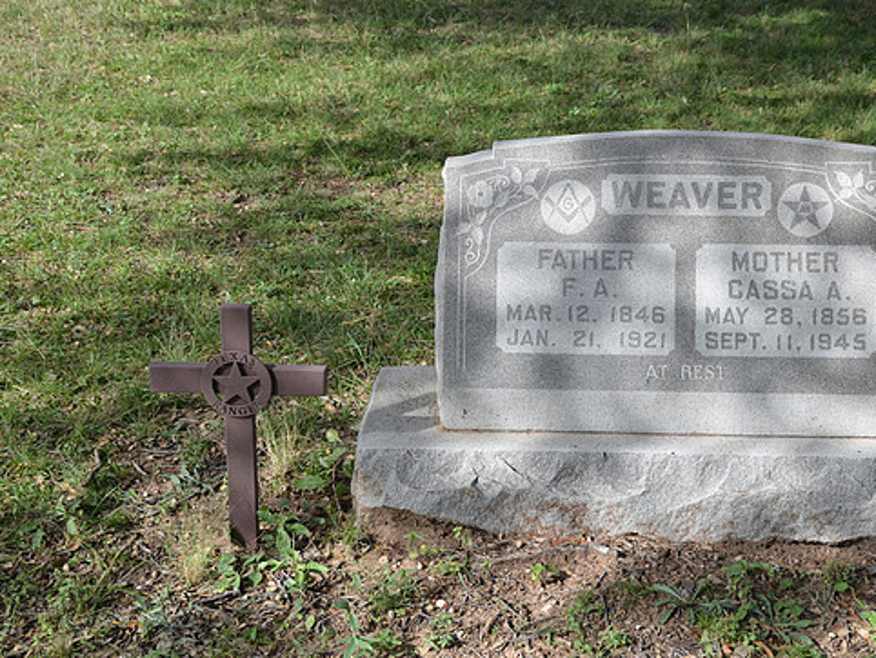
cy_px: 322
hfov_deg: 31.8
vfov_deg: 24.2
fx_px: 1534
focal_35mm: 61
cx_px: 516
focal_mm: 35
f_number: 6.3
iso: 200
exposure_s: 1/160
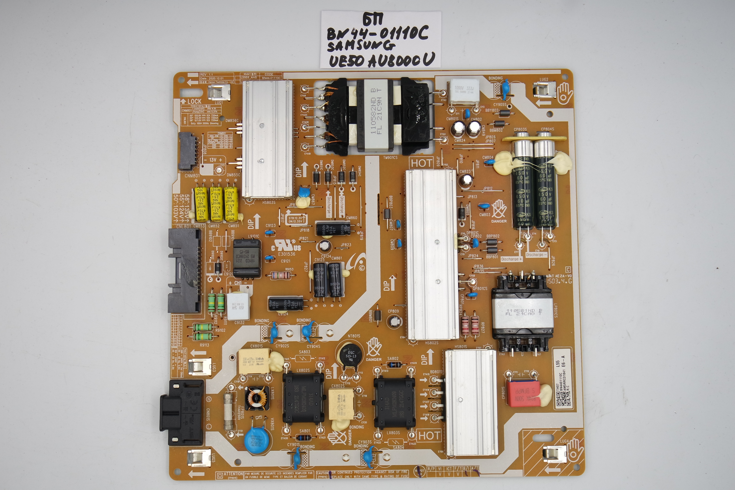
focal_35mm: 40
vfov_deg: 33.4
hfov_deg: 48.5
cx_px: 368
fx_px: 817
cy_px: 245
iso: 160
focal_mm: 15
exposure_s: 1/100
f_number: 5
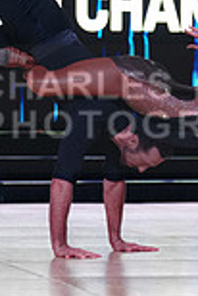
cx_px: 97
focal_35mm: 263
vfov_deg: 7.8
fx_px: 2165
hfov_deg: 5.2
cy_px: 110
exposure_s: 1/500
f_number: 2.8
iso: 1250
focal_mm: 70
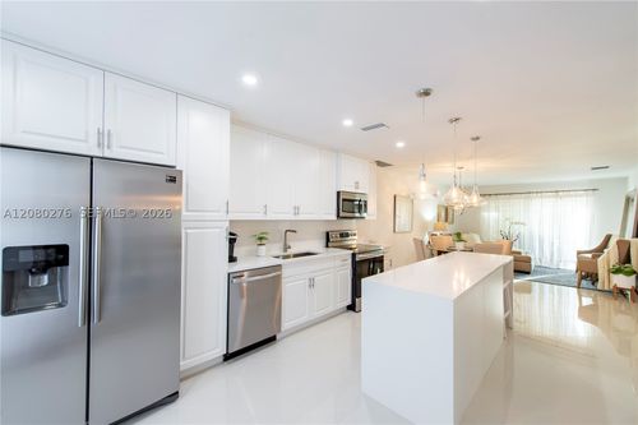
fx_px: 248
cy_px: 212
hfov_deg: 104.3
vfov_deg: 81.2
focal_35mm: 14
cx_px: 319
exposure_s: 1/10
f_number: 8
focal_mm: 14
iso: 100
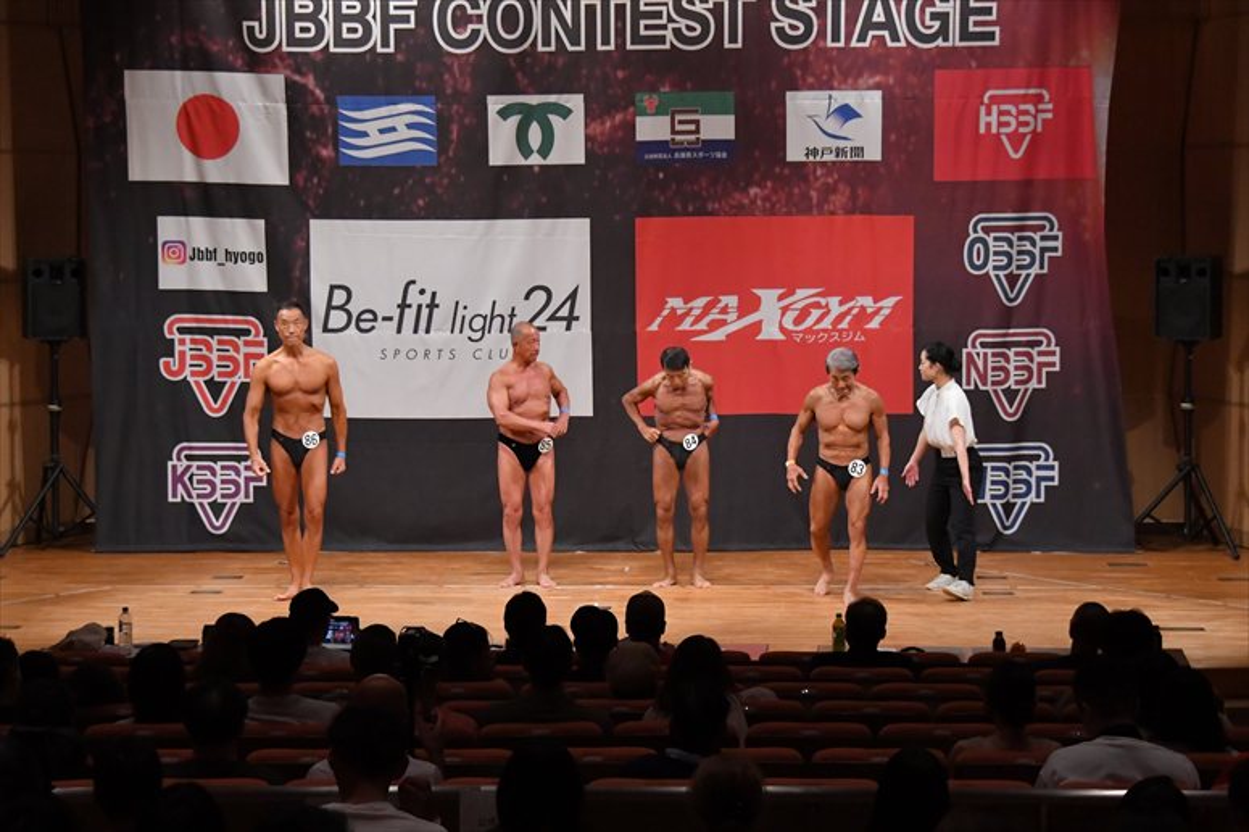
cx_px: 624
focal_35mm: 105
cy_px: 416
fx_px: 3641
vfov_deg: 13.0
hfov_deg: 19.5
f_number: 5.6
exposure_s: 1/400
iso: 5600
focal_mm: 70
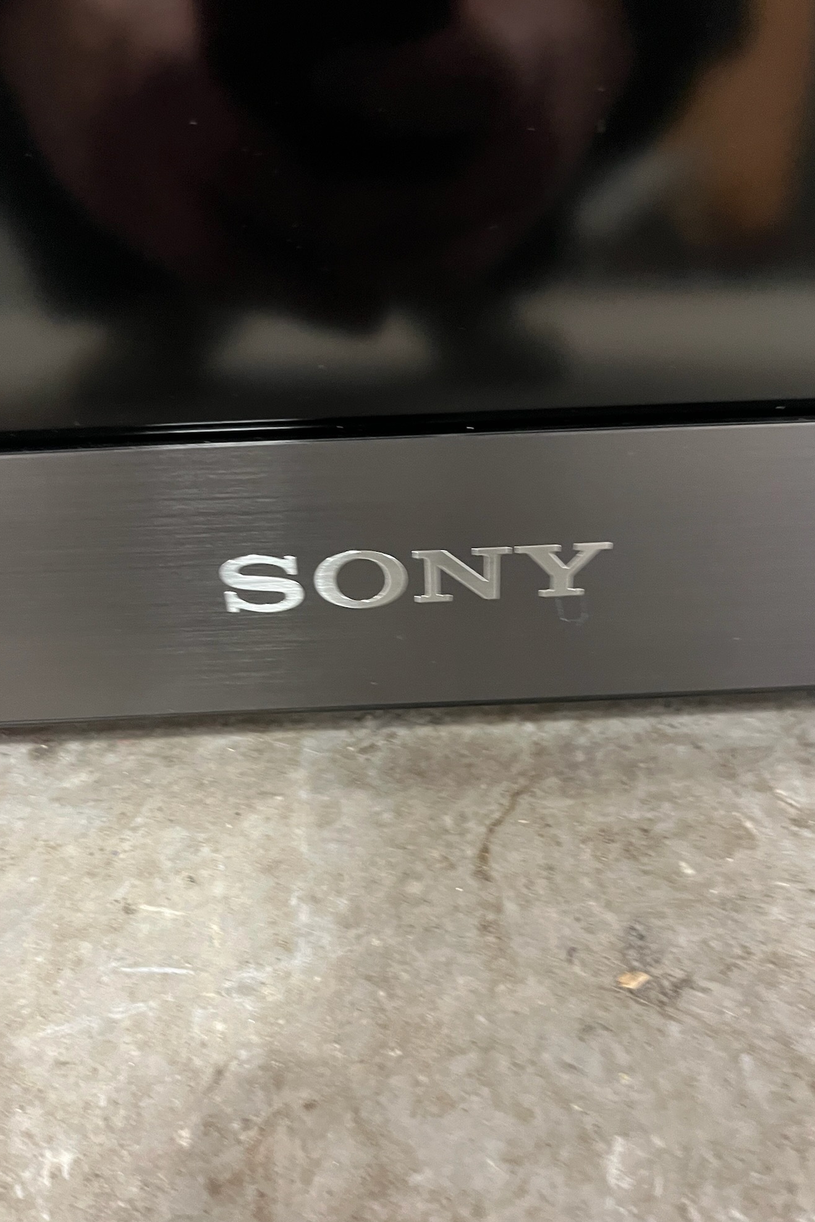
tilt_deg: -49.5
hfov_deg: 46.4
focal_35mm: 28
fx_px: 951
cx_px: 406
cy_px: 591
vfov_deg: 65.5
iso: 500
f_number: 1.6
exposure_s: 1/25
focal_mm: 5.1
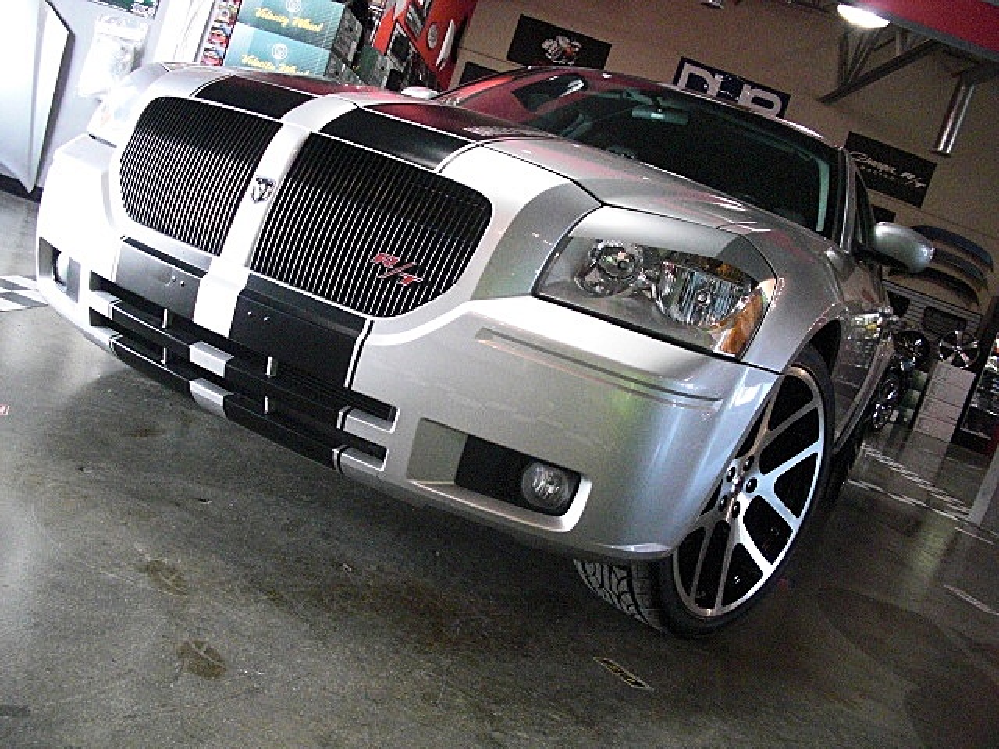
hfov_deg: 51.4
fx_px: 1039
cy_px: 374
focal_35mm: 36
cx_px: 500
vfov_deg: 39.7
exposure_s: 1/125
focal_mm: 6.3
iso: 800
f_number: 2.8
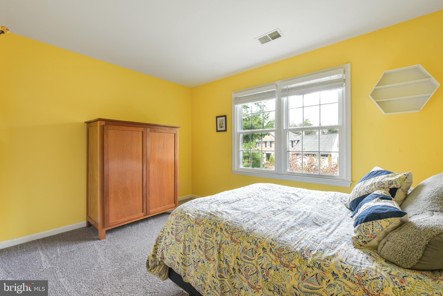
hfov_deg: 104.2
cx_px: 222
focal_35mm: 14
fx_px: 172
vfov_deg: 81.3
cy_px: 148
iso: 200
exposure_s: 1/8
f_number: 8
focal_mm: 14
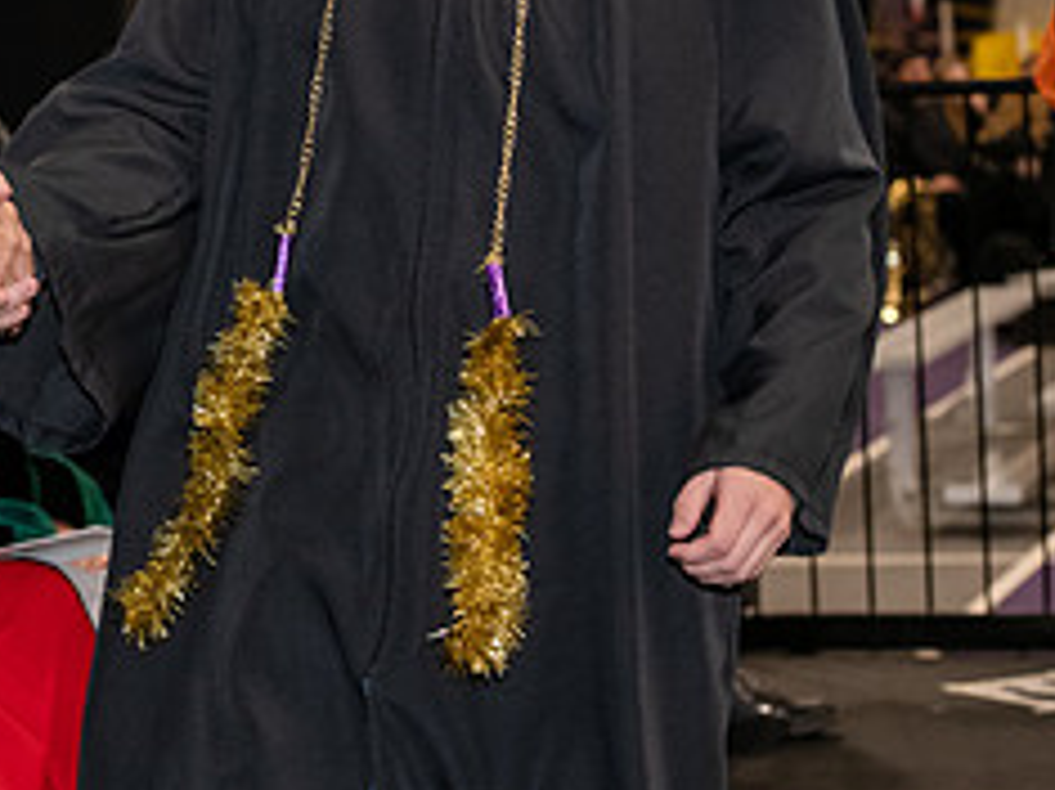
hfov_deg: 11.8
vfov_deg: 8.9
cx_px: 9
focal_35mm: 166
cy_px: -43
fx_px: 5057
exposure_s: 1/200
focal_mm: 70
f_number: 5
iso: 2500
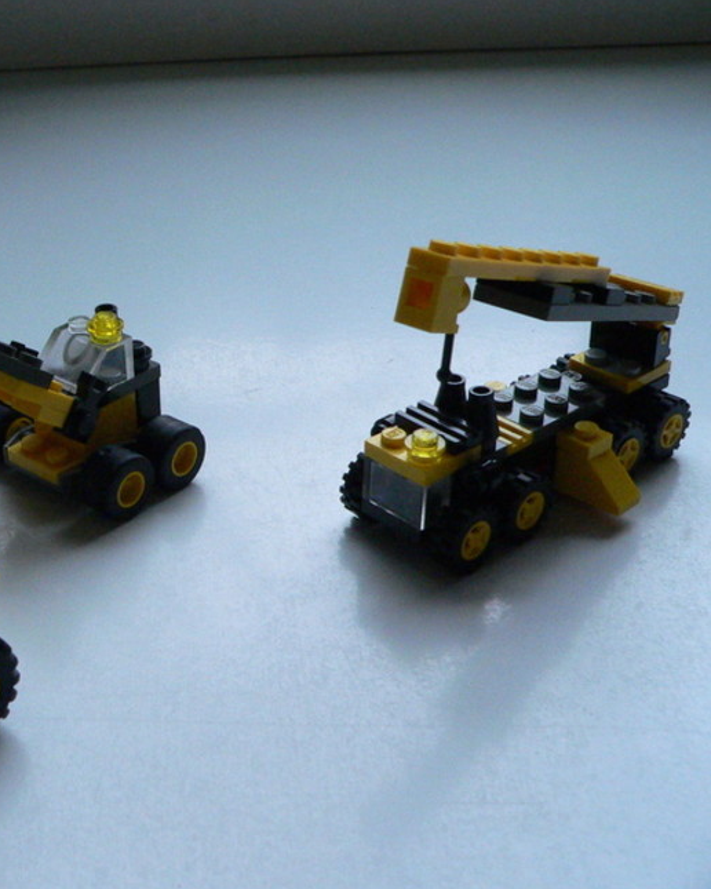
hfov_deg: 29.8
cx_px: 98
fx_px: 1289
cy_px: 451
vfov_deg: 38.0
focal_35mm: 49
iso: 400
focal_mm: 6
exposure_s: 1/160
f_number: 4
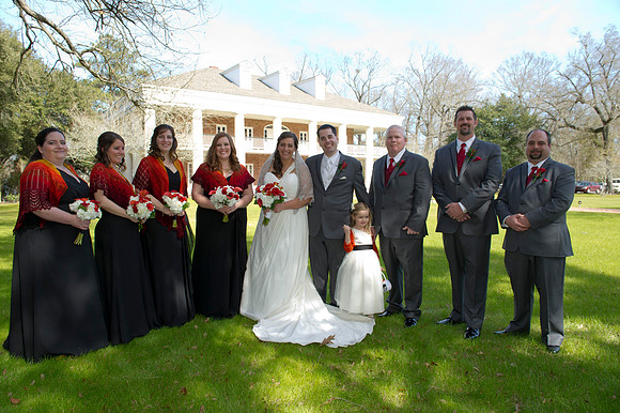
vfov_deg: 53.1
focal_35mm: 24
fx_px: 413
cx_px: 310
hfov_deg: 73.8
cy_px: 206
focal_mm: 24
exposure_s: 1/125
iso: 200
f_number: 6.3
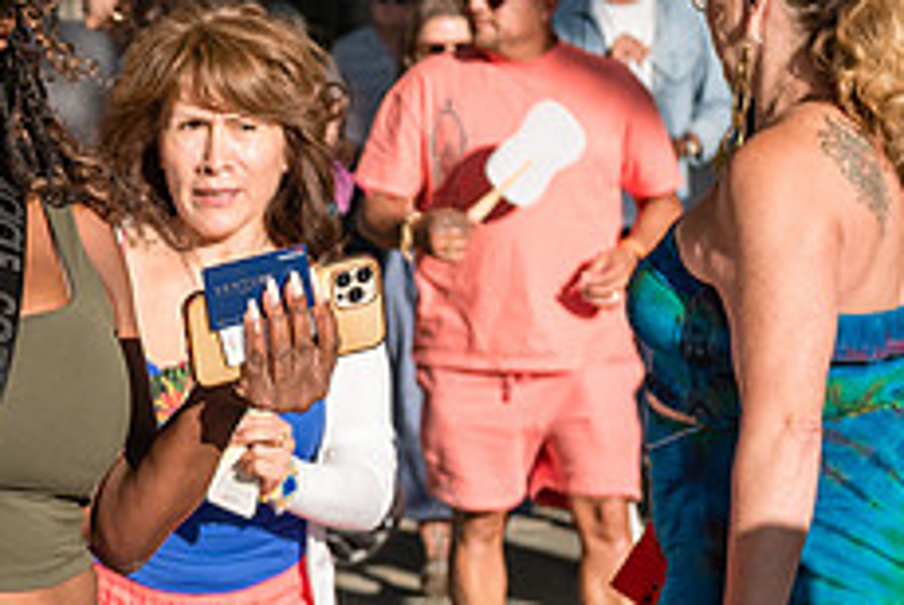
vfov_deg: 9.9
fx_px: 3495
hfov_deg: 14.5
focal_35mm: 139
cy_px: 360
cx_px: 4
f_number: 3.5
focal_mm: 50
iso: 500
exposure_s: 1/3200
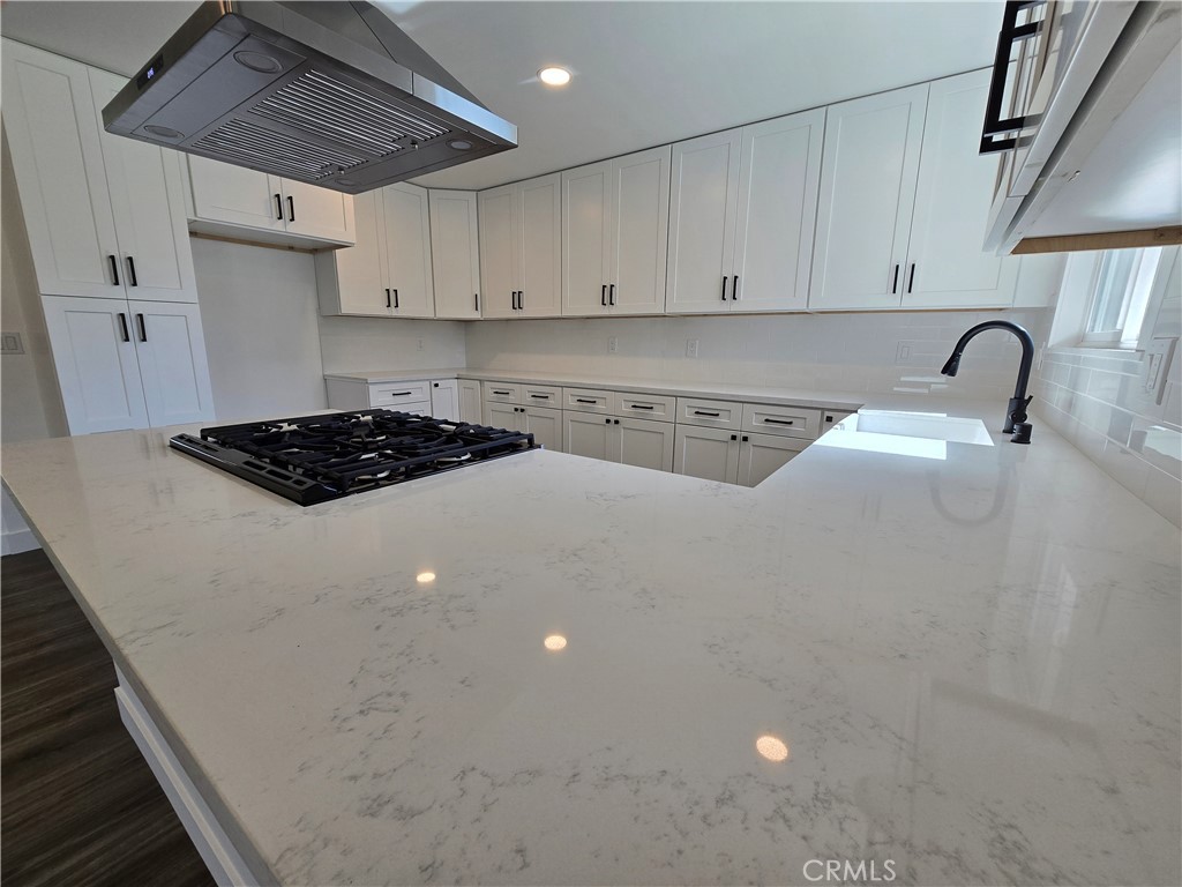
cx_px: 591
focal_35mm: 13
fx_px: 444
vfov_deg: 89.9
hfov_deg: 106.2
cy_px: 444
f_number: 2.2
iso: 50
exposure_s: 1/170
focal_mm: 2.2
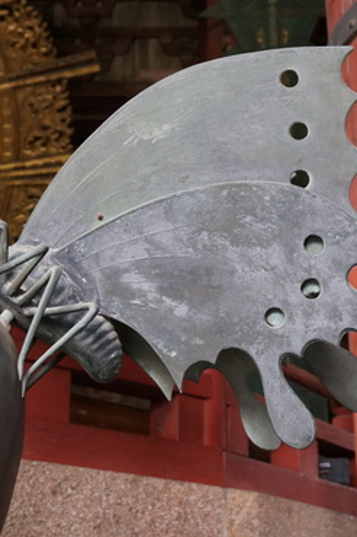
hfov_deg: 22.3
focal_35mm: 61
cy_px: 250
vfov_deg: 33.0
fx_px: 906
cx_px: 184
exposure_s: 1/60
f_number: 4.5
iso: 1000
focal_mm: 25
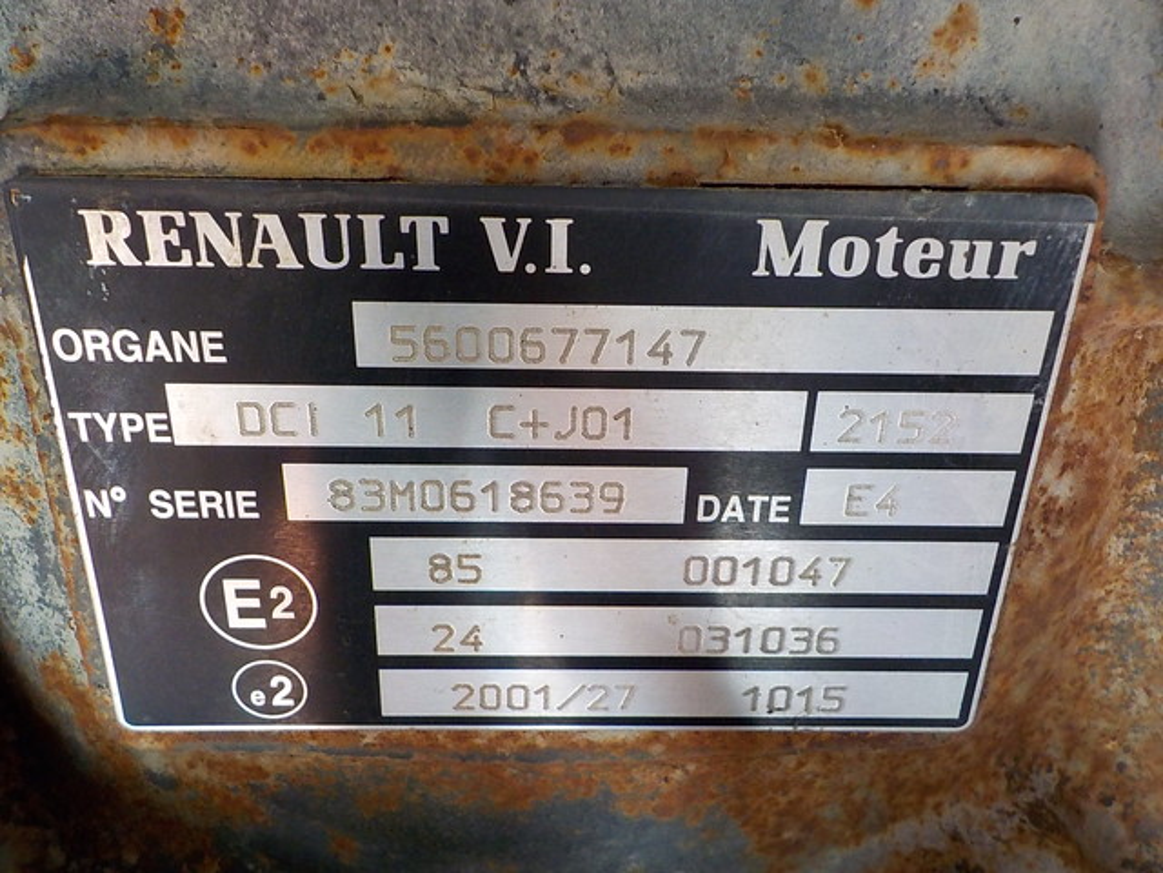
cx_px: 582
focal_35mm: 30
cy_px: 436
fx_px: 1008
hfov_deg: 60.0
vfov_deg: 46.8
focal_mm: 4.1
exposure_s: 1/30
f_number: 3.3
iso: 280
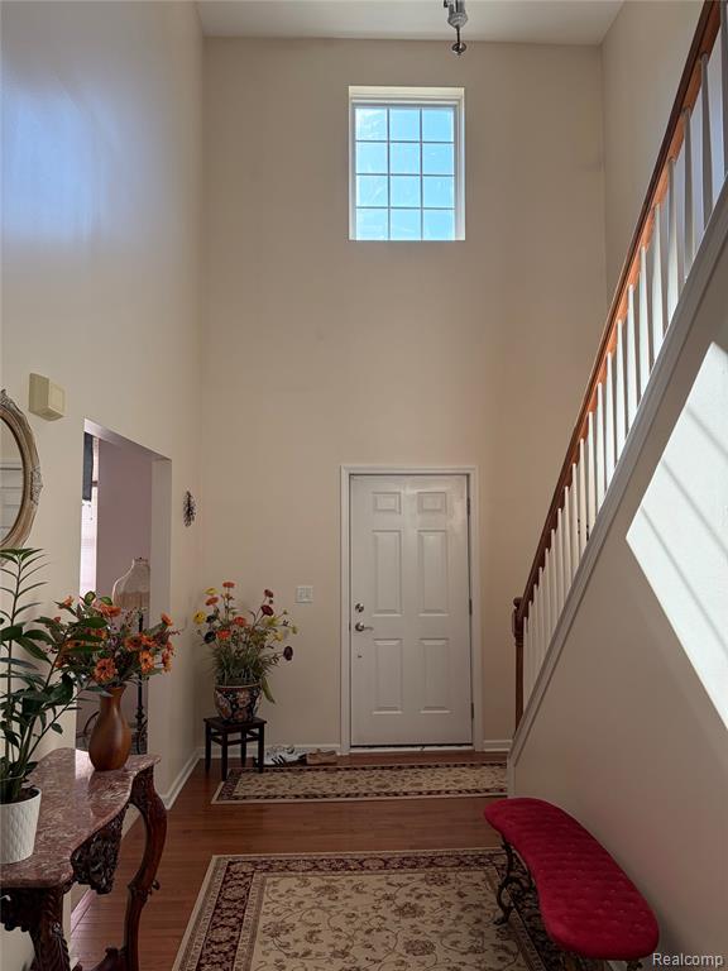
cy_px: 486
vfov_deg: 67.3
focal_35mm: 26
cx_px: 364
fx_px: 729
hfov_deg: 53.1
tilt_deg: +5.2
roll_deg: +0.5
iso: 64
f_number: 1.6
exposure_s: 1/194
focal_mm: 5.96
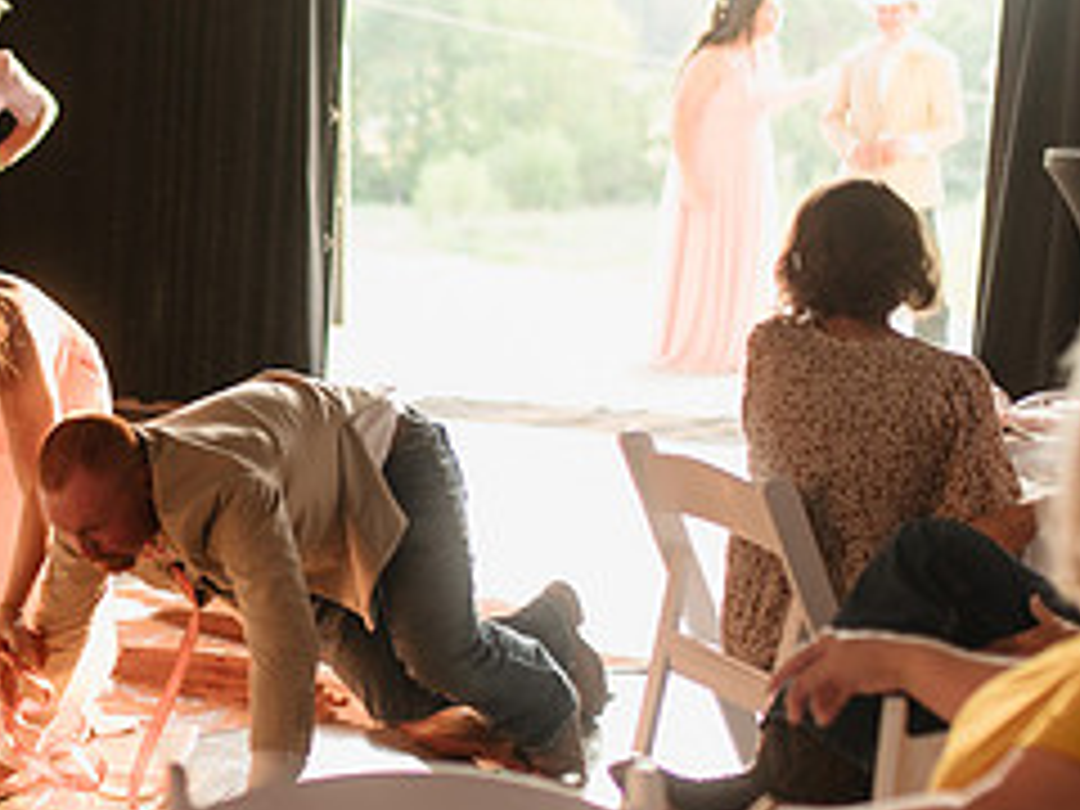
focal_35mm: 92
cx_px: 3
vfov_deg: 16.0
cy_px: 526
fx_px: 2870
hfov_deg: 20.6
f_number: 1.4
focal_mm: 35
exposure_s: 1/200
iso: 320
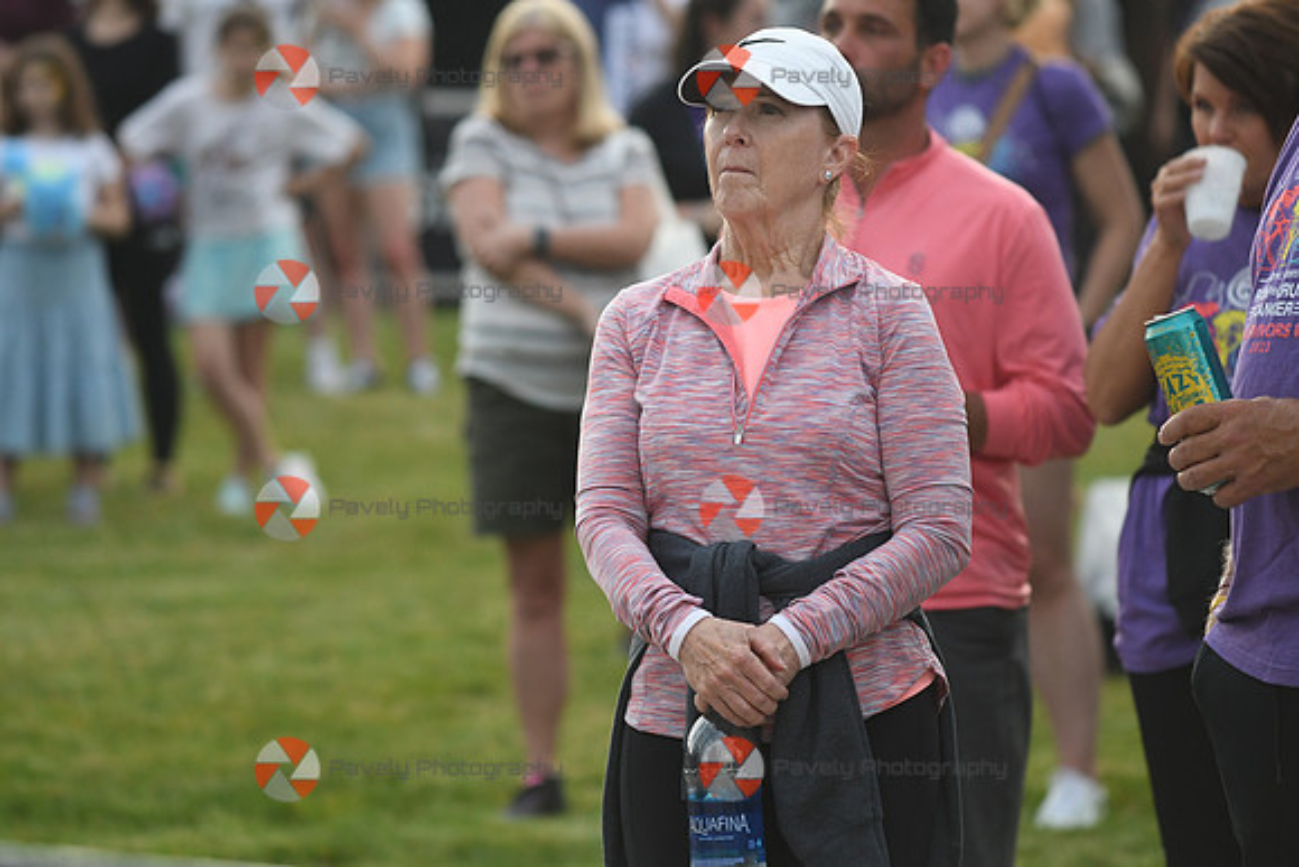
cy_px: 434
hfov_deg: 7.8
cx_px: 650
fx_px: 9474
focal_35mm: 262
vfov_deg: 5.2
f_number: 4
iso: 1000
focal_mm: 175
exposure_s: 1/500
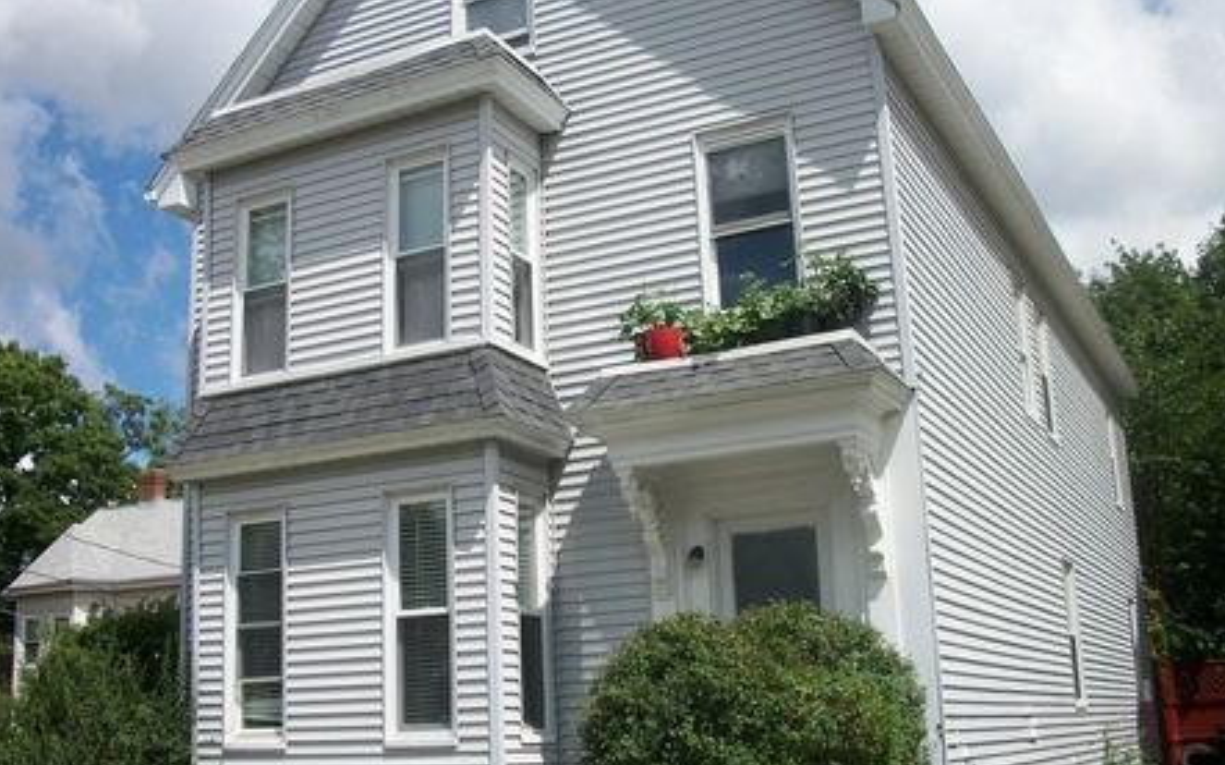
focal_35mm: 42
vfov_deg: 30.5
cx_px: 546
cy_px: 420
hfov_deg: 47.1
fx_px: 1402
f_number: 8.8
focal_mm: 6.3
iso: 80
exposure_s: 1/200
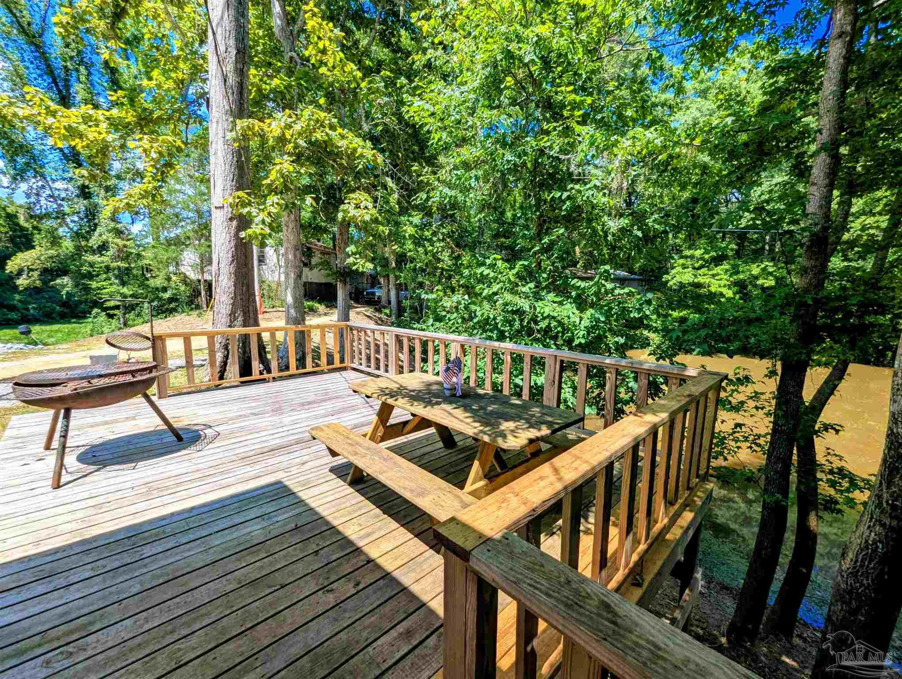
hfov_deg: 106.1
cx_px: 451
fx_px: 339
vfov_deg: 90.1
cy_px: 340
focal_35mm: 13
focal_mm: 1.95
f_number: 2.2
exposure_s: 1/1027
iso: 48
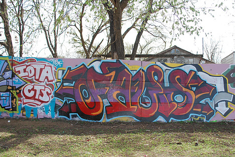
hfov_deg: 47.2
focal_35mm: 41
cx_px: 137
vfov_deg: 32.6
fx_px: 268
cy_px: 91
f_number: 5
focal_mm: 22
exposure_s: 1/200
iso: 100
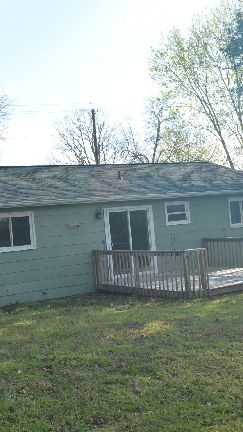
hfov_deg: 27.2
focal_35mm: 43
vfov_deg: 47.4
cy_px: 214
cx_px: 52
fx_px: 492
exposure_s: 1/250
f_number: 8
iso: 200
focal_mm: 18
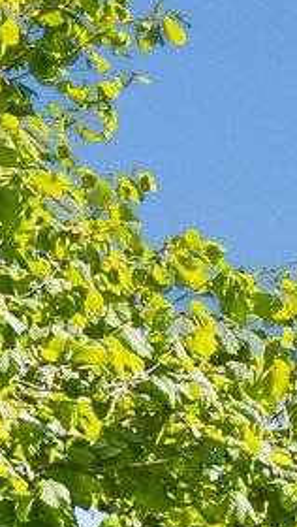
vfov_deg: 6.9
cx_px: 1630
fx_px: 3757
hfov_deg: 3.9
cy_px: 1801
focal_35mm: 269
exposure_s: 1/320
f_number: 8
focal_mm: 16
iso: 250
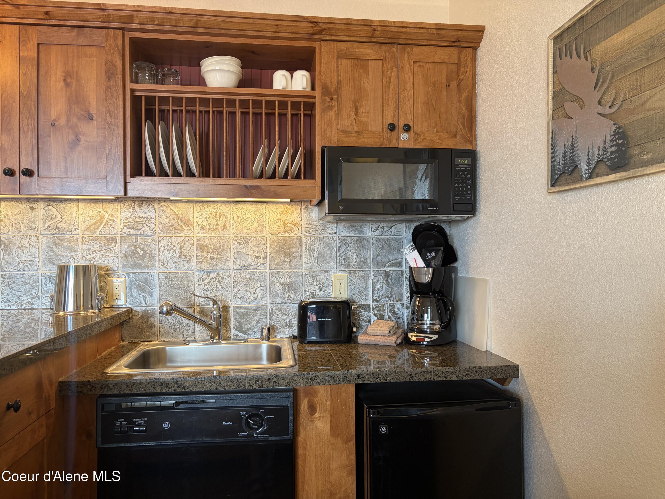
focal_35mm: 26
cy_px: 250
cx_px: 332
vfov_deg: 53.1
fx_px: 499
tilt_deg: -0.2
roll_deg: +0.5
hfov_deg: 67.3
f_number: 1.6
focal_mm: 5.96
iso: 125
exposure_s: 1/60
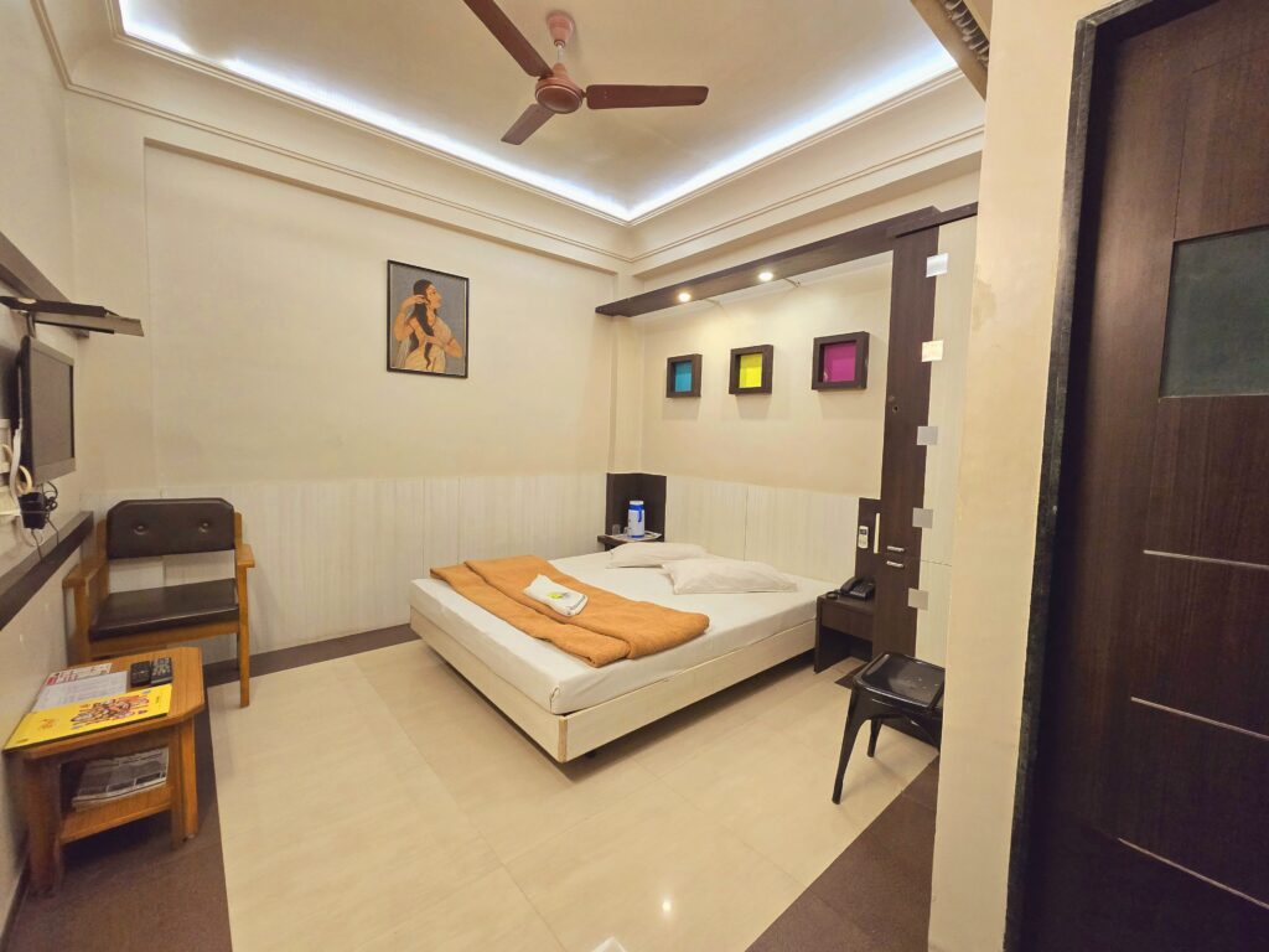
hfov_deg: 106.2
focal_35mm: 13
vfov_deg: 89.9
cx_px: 634
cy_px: 476
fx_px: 477
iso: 400
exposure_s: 1/50
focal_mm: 2.2
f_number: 2.2
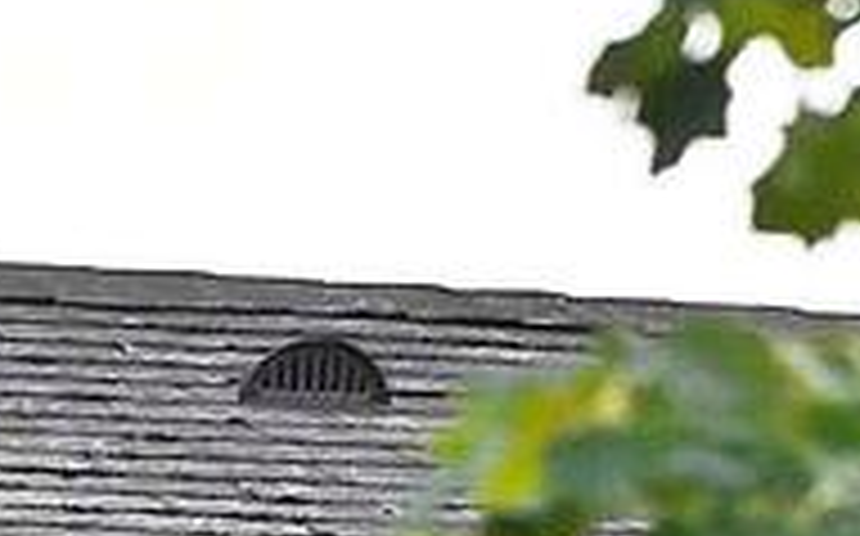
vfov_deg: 1.3
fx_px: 23323
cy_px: 218
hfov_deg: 2.1
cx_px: -840
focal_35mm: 996
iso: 3200
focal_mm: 230
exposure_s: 1/640
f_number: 13
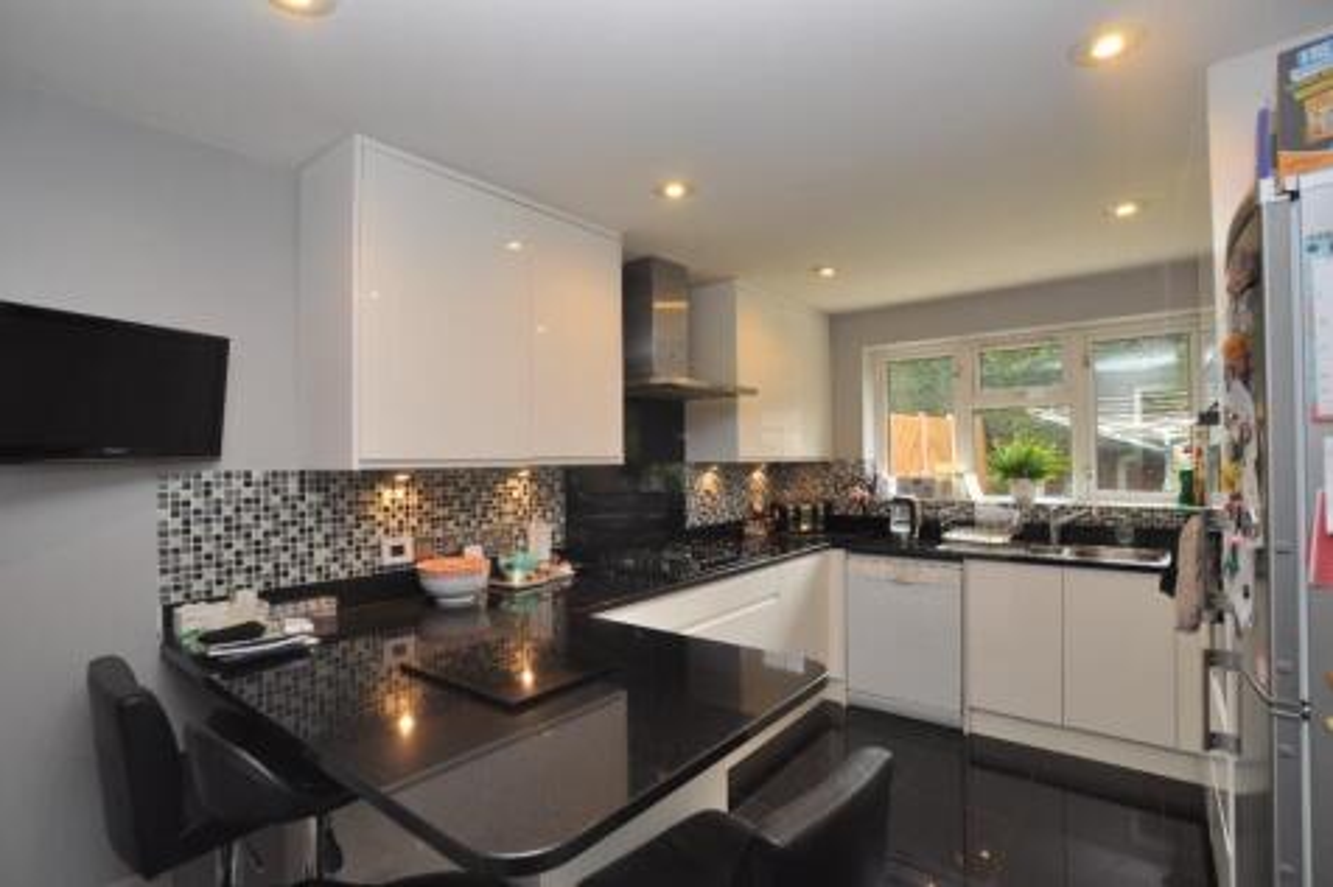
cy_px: 444
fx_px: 611
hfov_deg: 95.0
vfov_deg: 72.0
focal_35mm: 16
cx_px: 666
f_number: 4.5
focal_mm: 11
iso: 400
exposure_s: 1/60
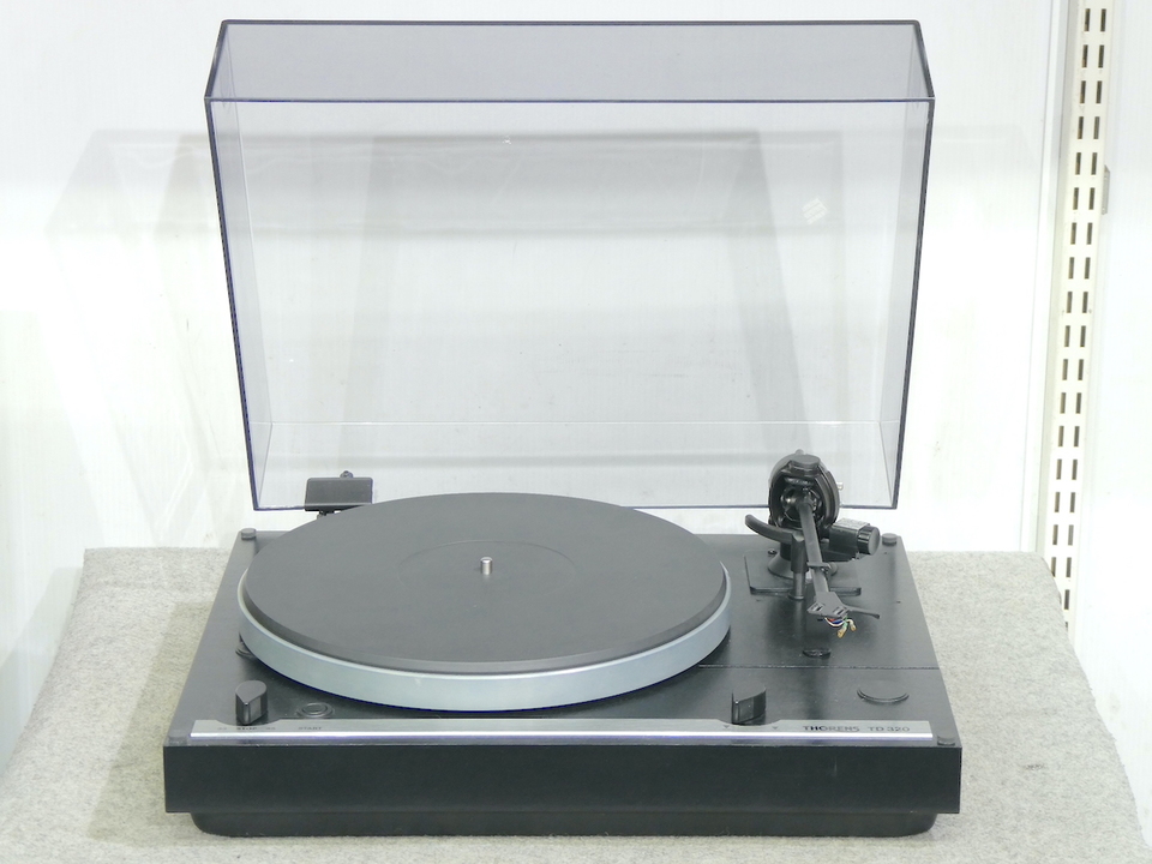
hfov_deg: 23.3
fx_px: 2795
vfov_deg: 17.6
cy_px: 432
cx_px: 576
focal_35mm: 84
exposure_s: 1/4
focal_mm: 15
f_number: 4.8
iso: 200
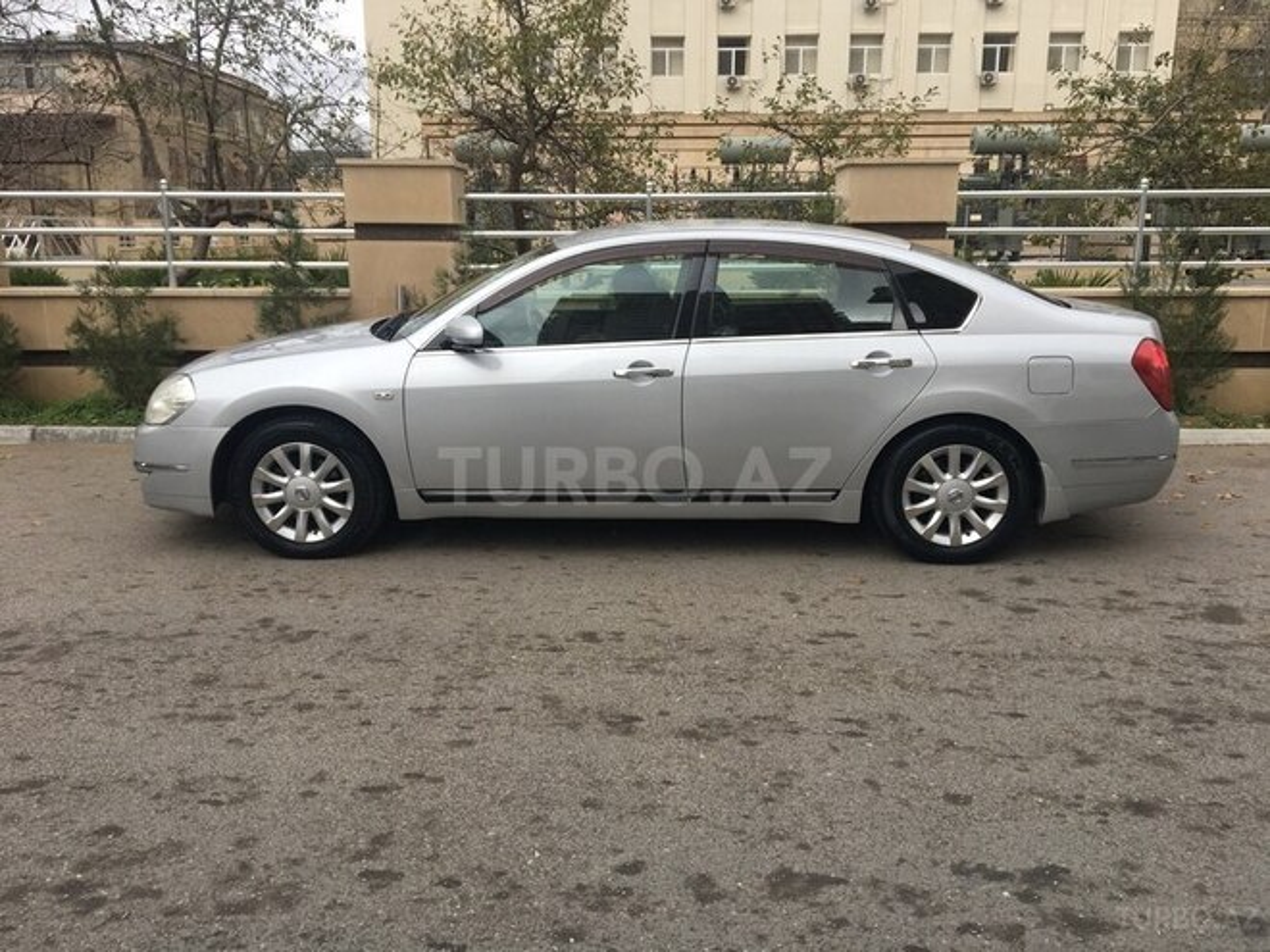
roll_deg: -1.1
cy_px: 476
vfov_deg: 48.2
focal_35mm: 29
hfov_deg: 61.7
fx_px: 1064
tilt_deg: -12.3
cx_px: 635
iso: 25
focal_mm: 4.15
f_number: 2.2
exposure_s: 1/118
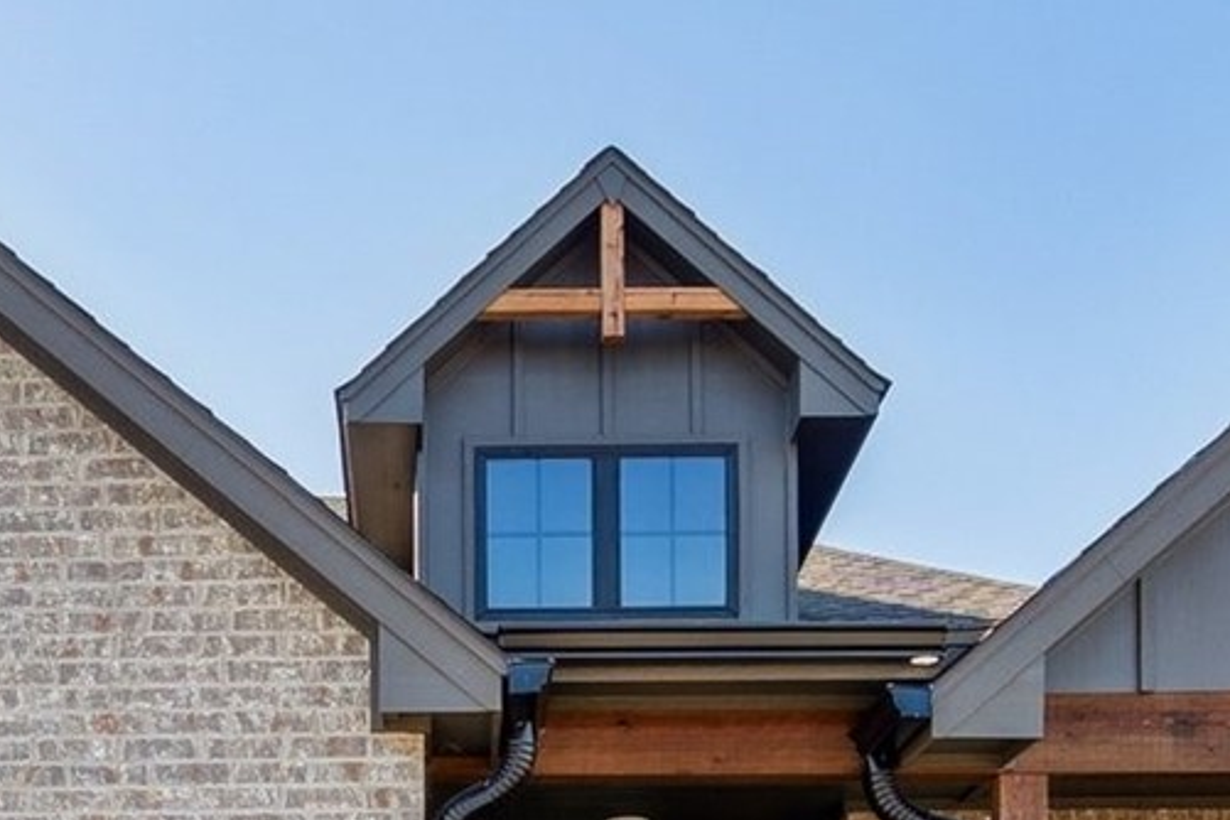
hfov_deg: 32.6
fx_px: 2084
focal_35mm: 61
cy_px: 1332
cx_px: 393
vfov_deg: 18.8
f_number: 6.3
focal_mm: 10.5
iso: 200
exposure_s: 1/500
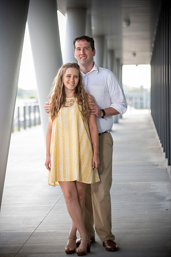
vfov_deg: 18.6
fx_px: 786
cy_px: 128
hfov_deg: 12.4
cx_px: 86
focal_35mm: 110
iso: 50
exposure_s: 1/125
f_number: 2.8
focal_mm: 110
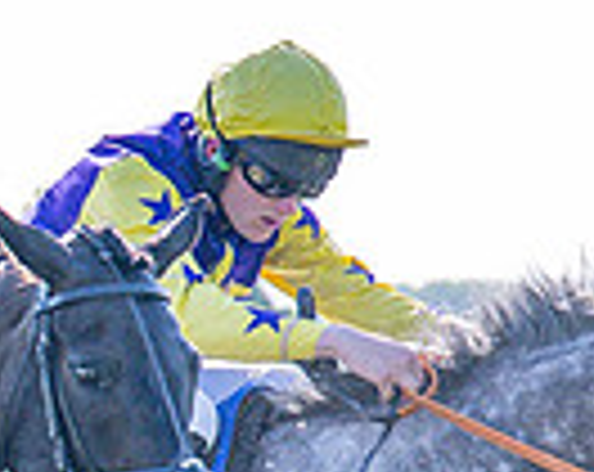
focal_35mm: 531
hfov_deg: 3.6
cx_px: -707
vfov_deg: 2.9
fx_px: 9314
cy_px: 375
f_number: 4
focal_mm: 70
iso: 320
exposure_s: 1/1250
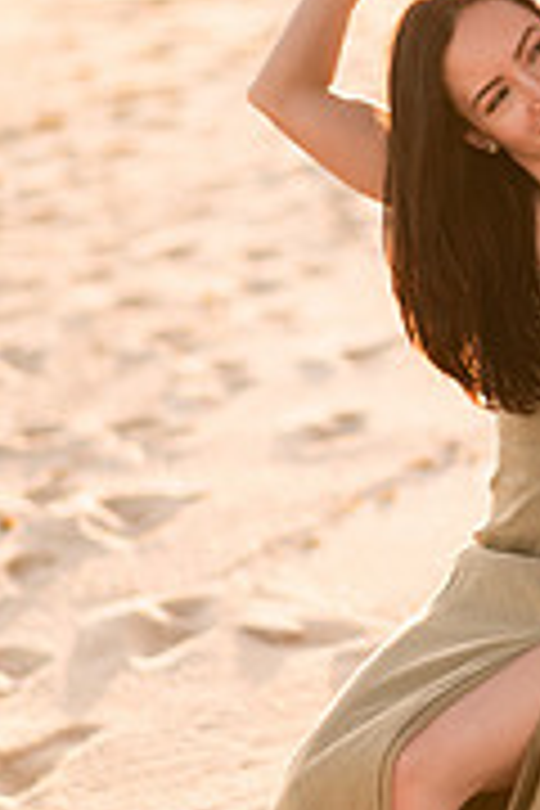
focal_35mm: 145
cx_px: 634
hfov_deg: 9.3
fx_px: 3262
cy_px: 302
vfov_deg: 14.1
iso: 100
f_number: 1.6
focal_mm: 58
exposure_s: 1/3200
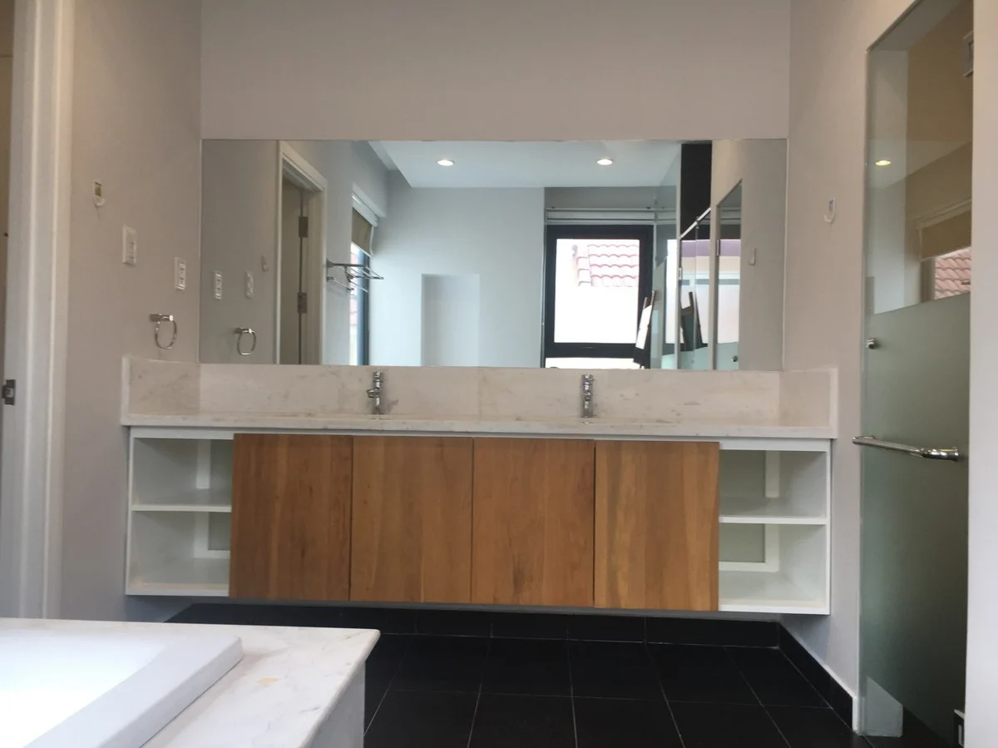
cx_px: 499
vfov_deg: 48.2
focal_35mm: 29
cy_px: 374
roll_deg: -1.1
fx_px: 836
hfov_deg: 61.7
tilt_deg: +1.9
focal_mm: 4.15
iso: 32
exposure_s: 1/50
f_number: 2.2
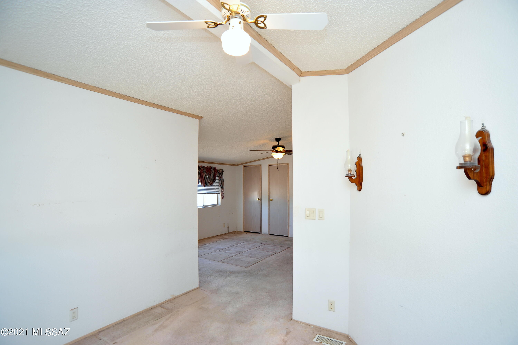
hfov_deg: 90.0
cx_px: 259
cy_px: 172
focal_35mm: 18
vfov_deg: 67.3
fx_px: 259
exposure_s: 1/40
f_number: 7.1
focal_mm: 18
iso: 640
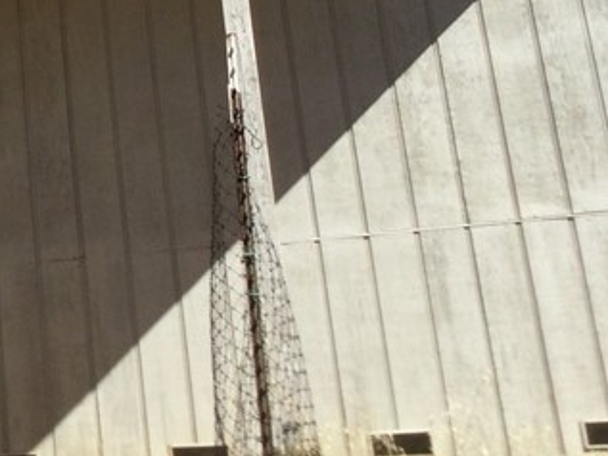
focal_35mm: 100
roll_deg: -1.2
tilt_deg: +14.0
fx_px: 1757
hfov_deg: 17.9
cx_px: -263
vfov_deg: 14.6
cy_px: -4
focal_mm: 3.3
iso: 25
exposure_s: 1/1381
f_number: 2.4
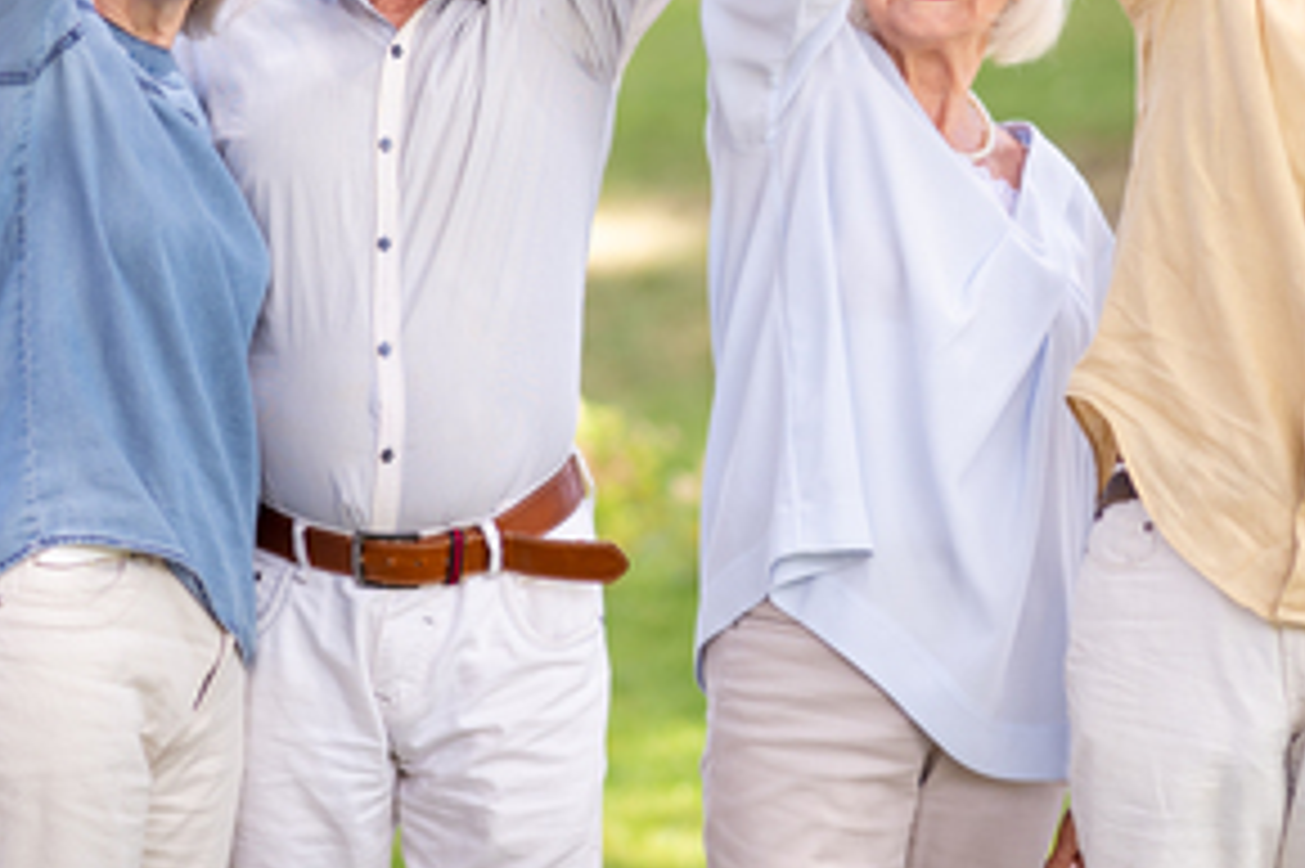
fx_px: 6775
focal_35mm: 187
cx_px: 936
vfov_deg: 7.3
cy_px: -13
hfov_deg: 11.0
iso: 160
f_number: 2.2
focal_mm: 85
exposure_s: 1/800
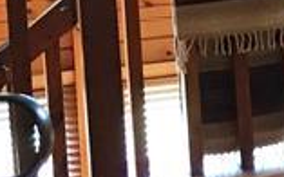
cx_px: 657
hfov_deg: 9.4
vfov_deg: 6.4
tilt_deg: -3.8
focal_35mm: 201
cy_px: -128
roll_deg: +3.2
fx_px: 1555
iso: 64
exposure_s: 1/15
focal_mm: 4.15
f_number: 2.2
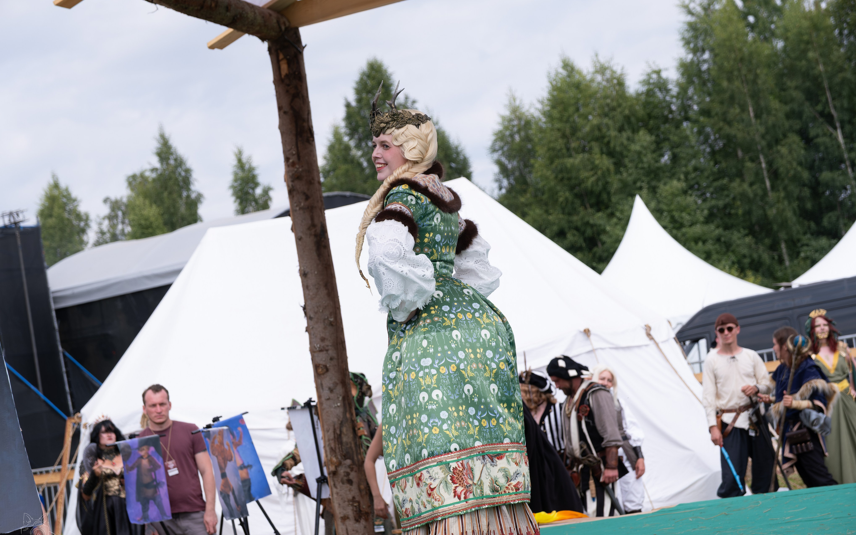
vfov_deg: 15.4
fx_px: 1983
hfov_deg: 24.4
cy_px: 285
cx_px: 427
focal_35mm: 85
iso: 160
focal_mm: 55
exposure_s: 1/640
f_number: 5
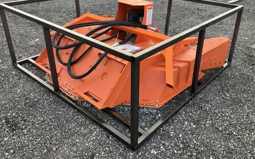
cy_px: 65
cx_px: 127
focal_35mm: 32
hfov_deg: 59.7
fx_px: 222
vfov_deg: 39.3
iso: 25
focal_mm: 3
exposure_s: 1/122
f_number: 1.8
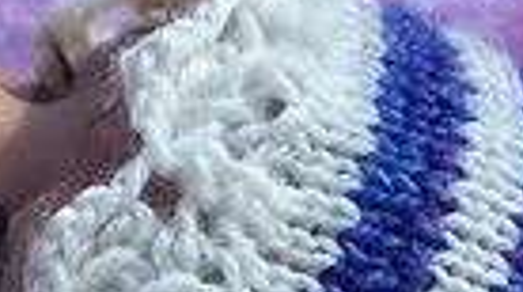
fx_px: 2035
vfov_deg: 7.9
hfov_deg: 14.2
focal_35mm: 147
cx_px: -91
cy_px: 554
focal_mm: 4.15
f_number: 2.2
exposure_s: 1/775
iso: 32
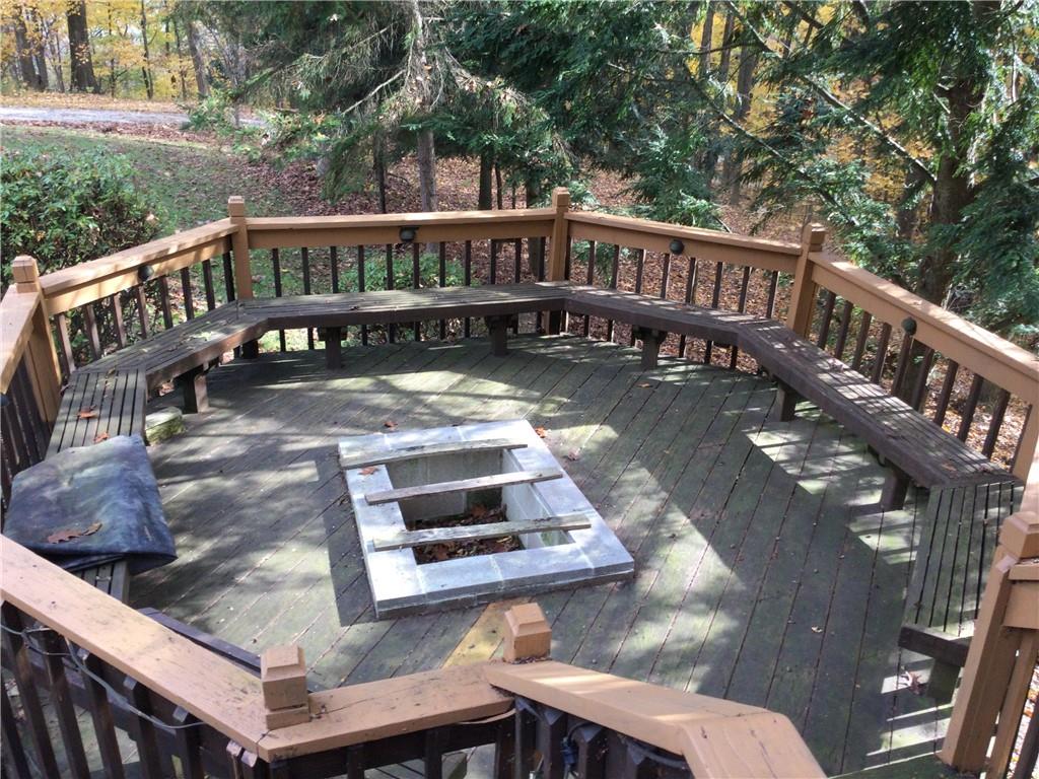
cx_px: 520
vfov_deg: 45.4
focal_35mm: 31
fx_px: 930
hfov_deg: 58.4
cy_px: 390
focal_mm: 3.3
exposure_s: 1/120
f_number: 2.4
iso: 40
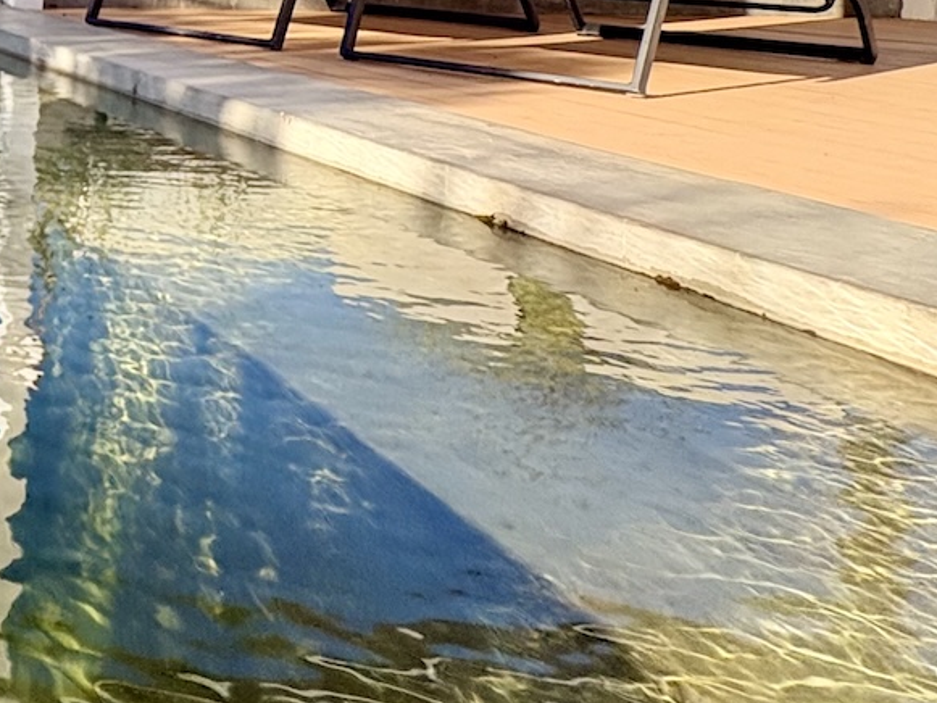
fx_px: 1110
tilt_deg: -3.2
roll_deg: -0.3
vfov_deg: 32.1
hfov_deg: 31.2
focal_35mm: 41
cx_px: -372
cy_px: -15
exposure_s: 1/741
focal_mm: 2.22
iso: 50
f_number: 2.2
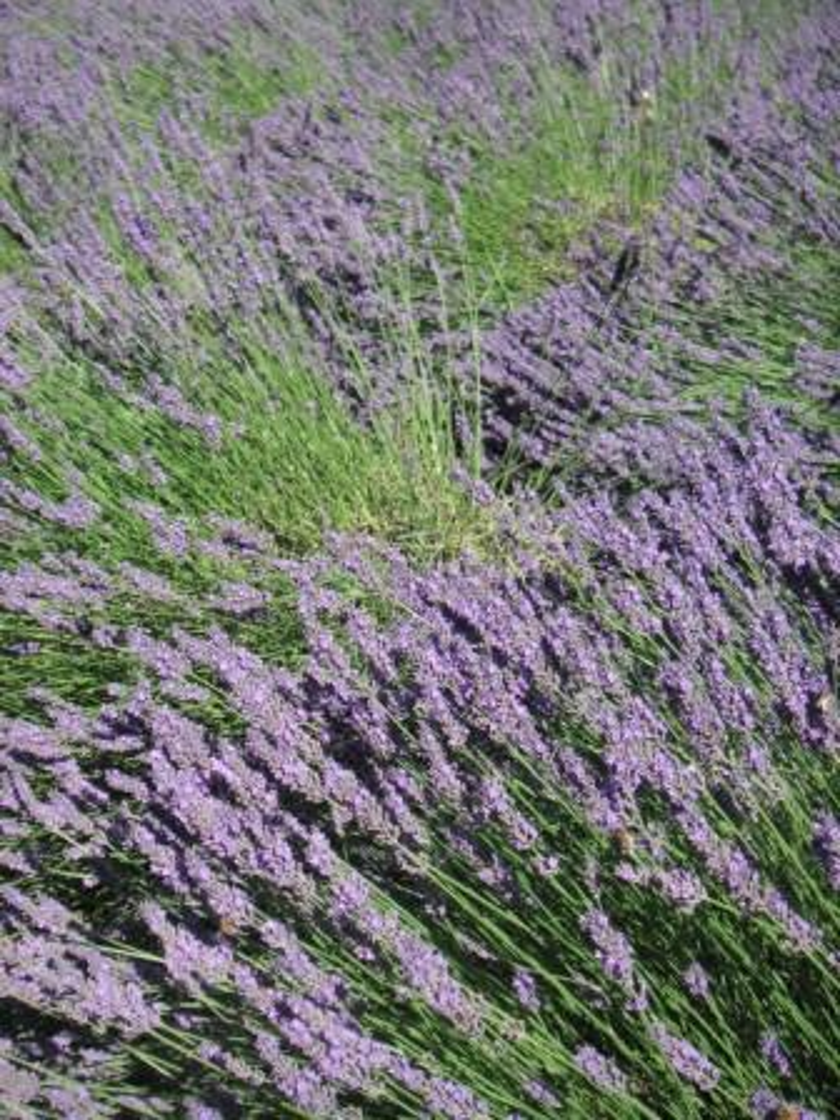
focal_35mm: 49
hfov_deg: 29.7
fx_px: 1585
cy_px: 560
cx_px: 420
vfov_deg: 38.9
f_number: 3.6
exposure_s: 1/350
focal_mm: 8.2
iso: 50
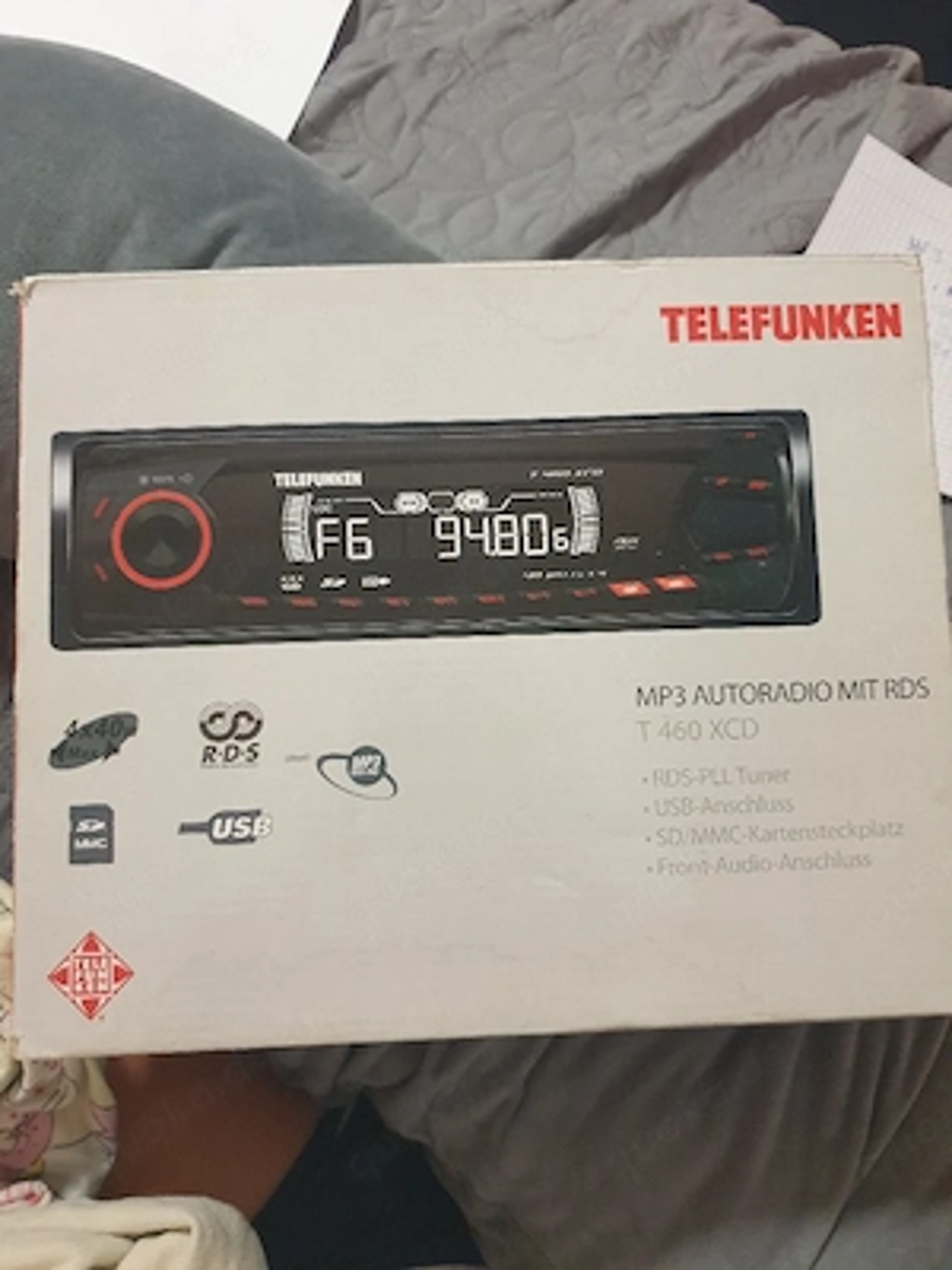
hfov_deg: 53.1
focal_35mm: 26
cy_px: 635
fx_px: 953
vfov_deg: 67.3
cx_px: 476
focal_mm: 4.3
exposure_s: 1/25
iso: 250
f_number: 1.5
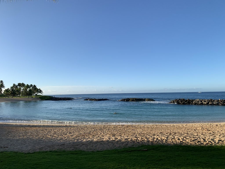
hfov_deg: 67.3
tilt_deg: +4.7
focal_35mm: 26
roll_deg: +0.0
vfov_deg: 53.1
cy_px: 84
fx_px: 169
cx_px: 112
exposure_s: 1/2160
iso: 25
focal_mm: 4.25
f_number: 1.8
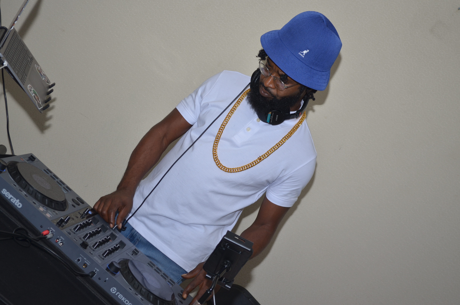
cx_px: 230
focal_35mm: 68
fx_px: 861
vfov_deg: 20.1
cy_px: 152
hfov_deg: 29.9
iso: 250
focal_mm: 45
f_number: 5.3
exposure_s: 1/160
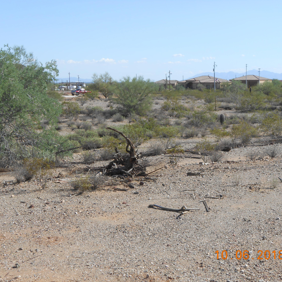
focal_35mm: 67
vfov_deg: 25.7
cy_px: 143
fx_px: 618
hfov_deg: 25.7
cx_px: 159
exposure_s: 1/400
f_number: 5.2
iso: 80
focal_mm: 10
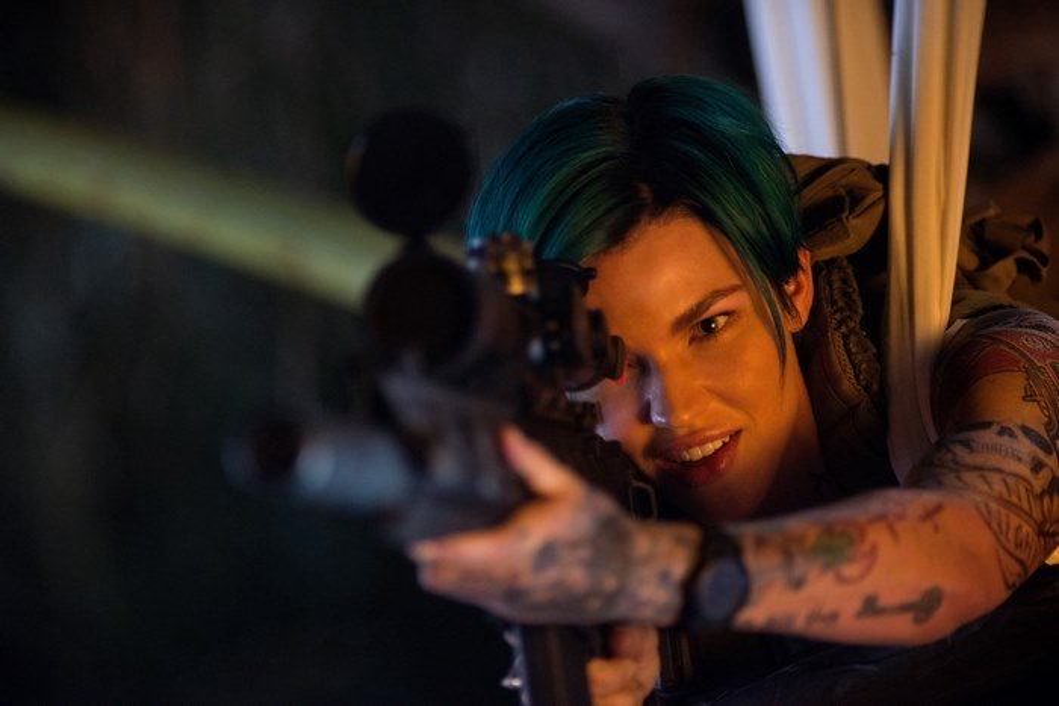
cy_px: 353
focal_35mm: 300
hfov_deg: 6.9
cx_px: 530
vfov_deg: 4.6
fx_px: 8826
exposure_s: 1/125
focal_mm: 300
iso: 4000
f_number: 3.2
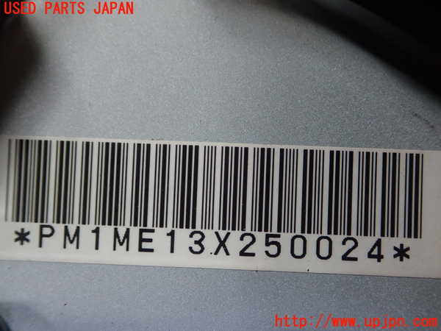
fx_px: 484
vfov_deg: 37.7
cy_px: 166
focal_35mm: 38
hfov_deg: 49.0
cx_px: 220
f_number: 2.7
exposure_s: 1/160
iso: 320
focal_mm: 6.86
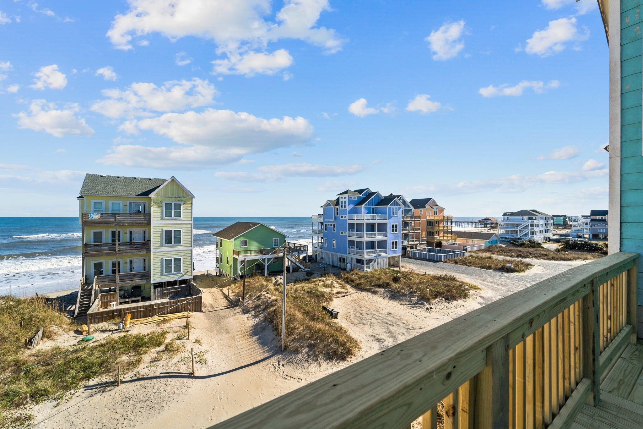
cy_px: 214
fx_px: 250
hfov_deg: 104.3
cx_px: 322
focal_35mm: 14
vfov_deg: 81.2
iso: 100
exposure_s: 1/500
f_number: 8
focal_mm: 14
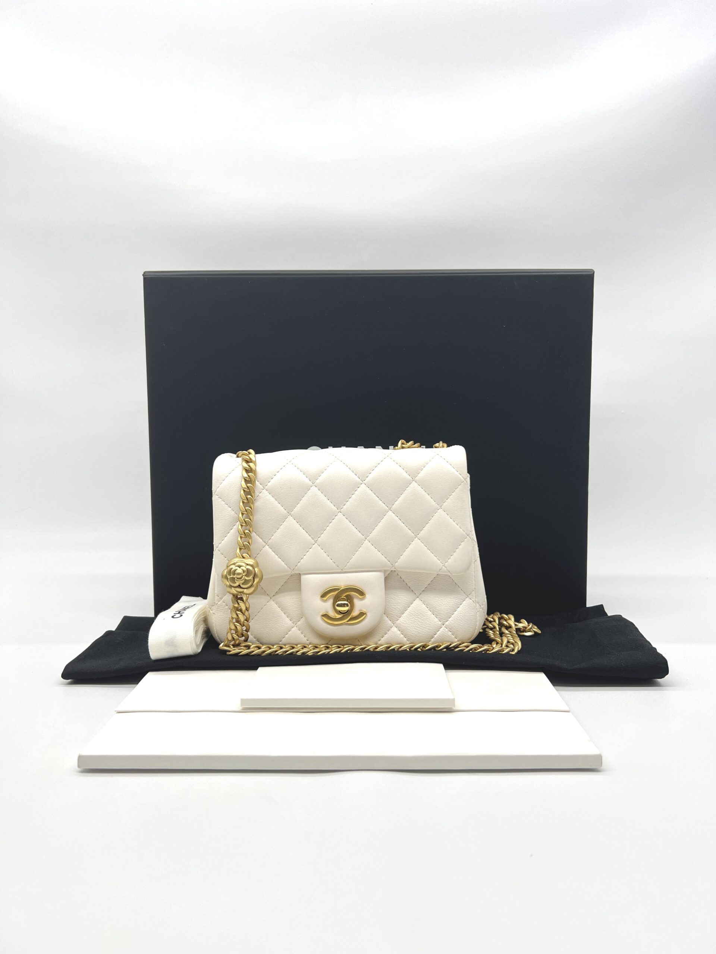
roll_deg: +0.6
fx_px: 717
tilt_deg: -3.9
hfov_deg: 53.1
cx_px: 358
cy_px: 477
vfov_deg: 67.3
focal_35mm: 26
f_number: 1.5
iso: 32
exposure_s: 1/115
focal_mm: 5.7
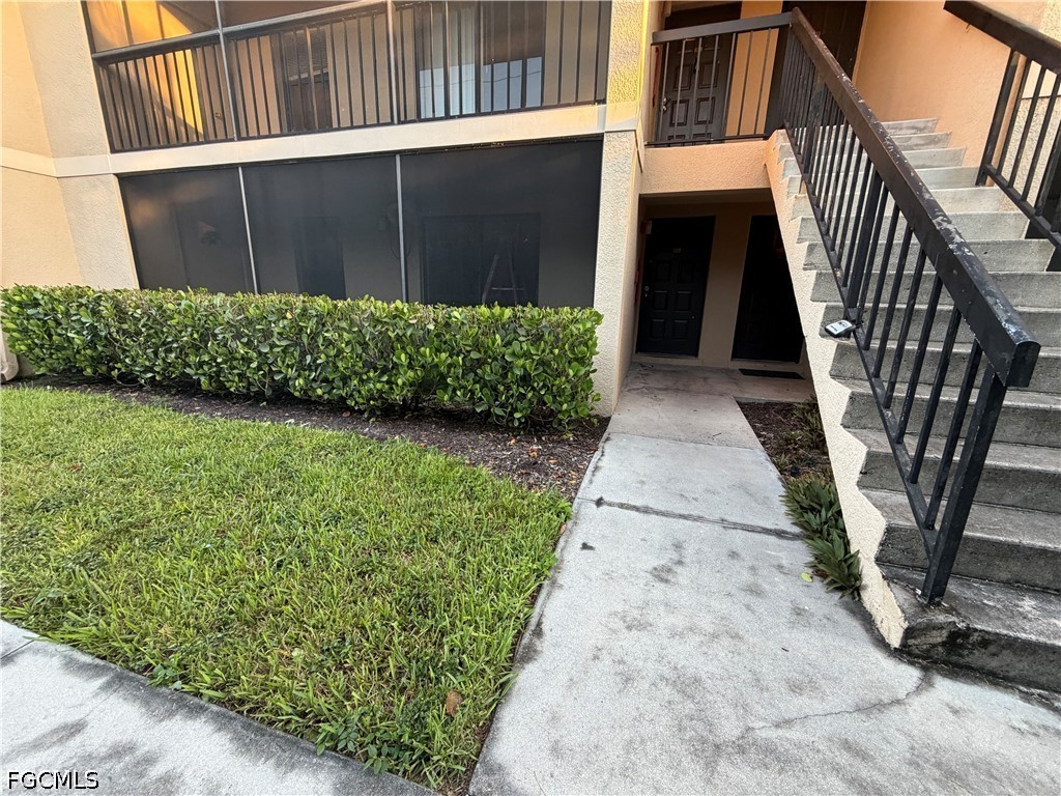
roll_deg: -1.4
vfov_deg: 85.7
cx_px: 530
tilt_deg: -15.2
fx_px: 429
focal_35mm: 14
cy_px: 398
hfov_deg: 102.1
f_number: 2.2
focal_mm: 2.22
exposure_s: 1/121
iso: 250
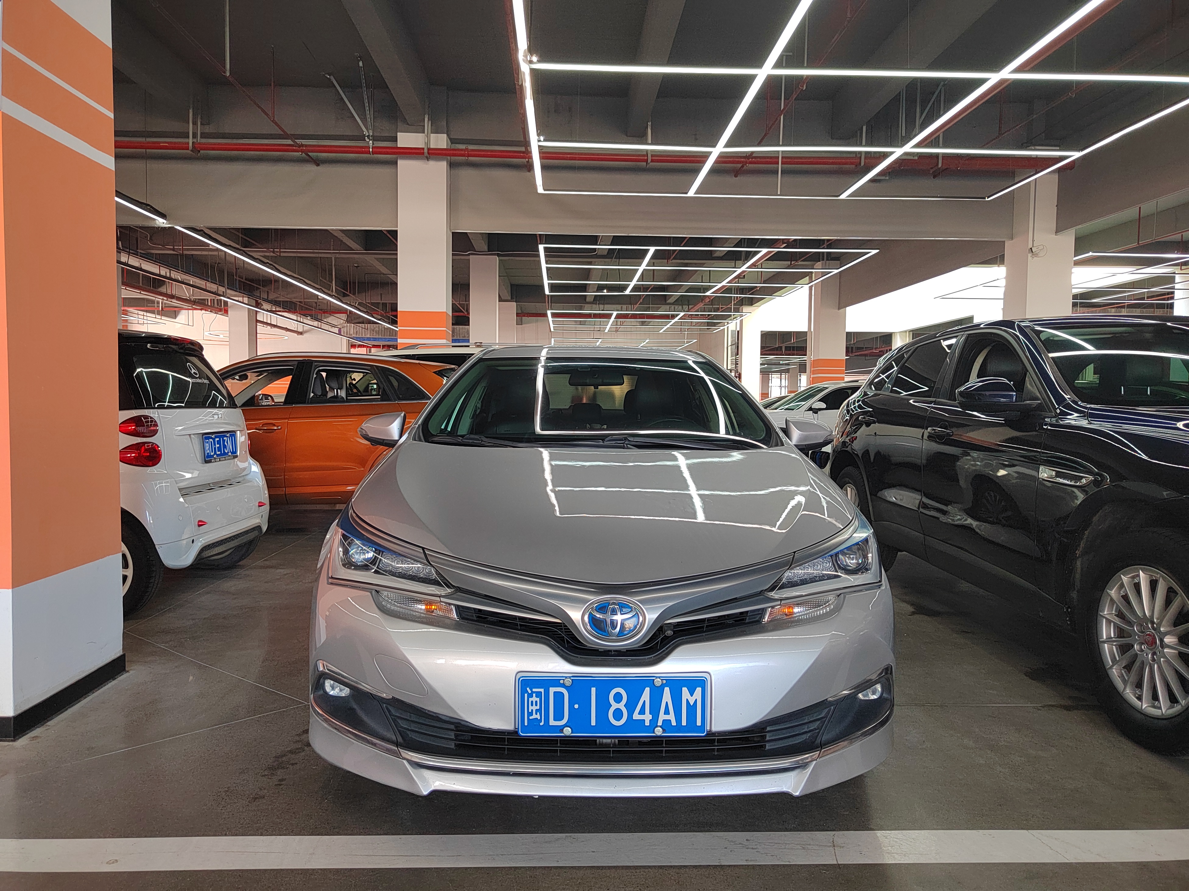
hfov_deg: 73.9
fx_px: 790
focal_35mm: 23
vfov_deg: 58.9
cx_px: 594
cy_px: 446
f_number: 1.9
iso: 869
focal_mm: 5.52
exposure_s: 1/100
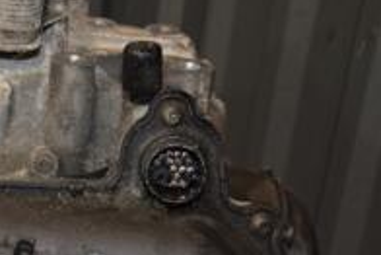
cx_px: -87
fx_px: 1165
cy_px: 255
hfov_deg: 17.6
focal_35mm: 110
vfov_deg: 12.3
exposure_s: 1/60
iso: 800
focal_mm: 24
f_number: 5
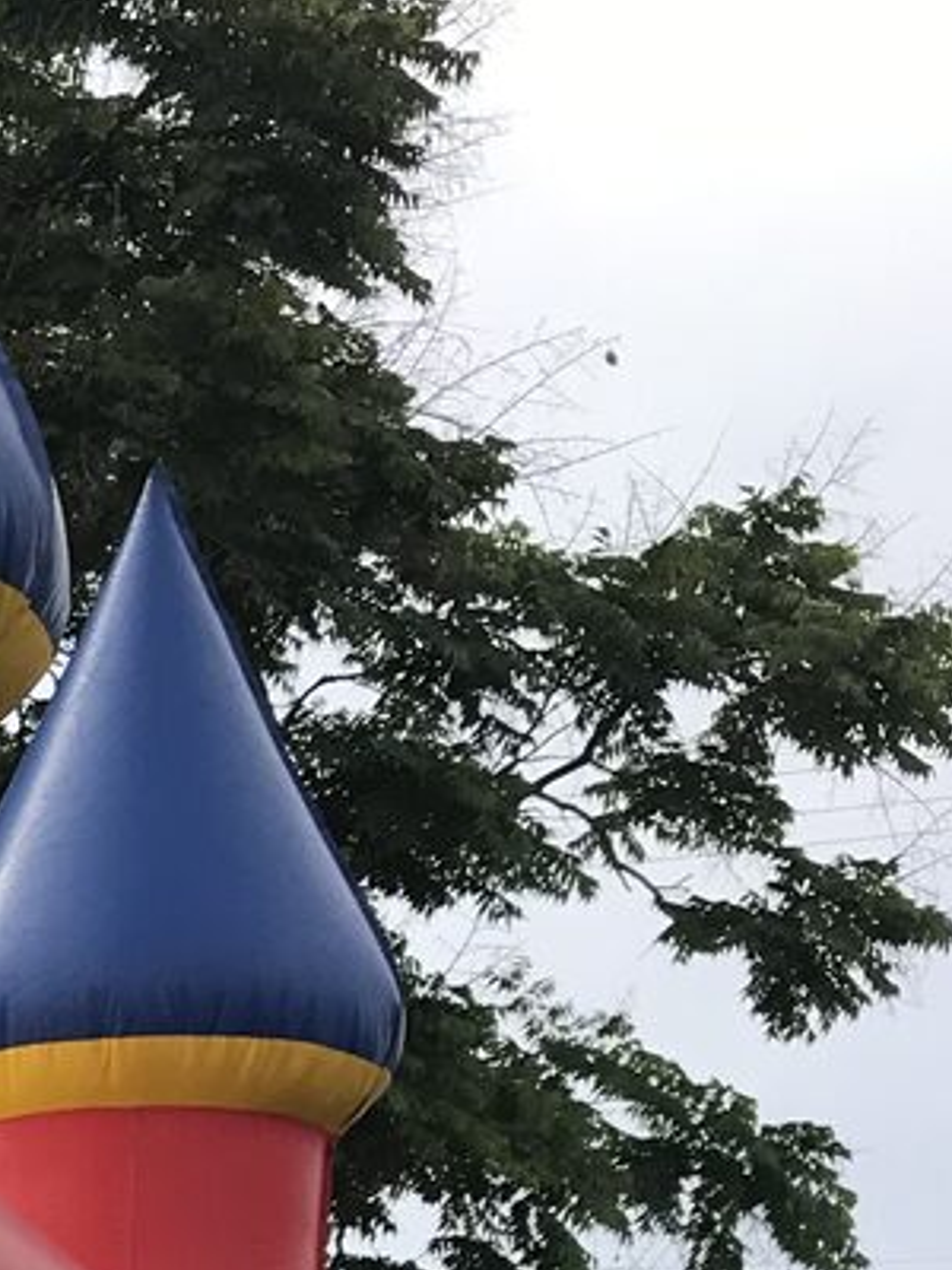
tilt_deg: +1.2
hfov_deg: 11.9
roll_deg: -1.1
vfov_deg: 15.9
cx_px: -892
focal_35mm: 112
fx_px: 4107
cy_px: 2007
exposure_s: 1/1277
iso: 20
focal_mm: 3.99
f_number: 1.8
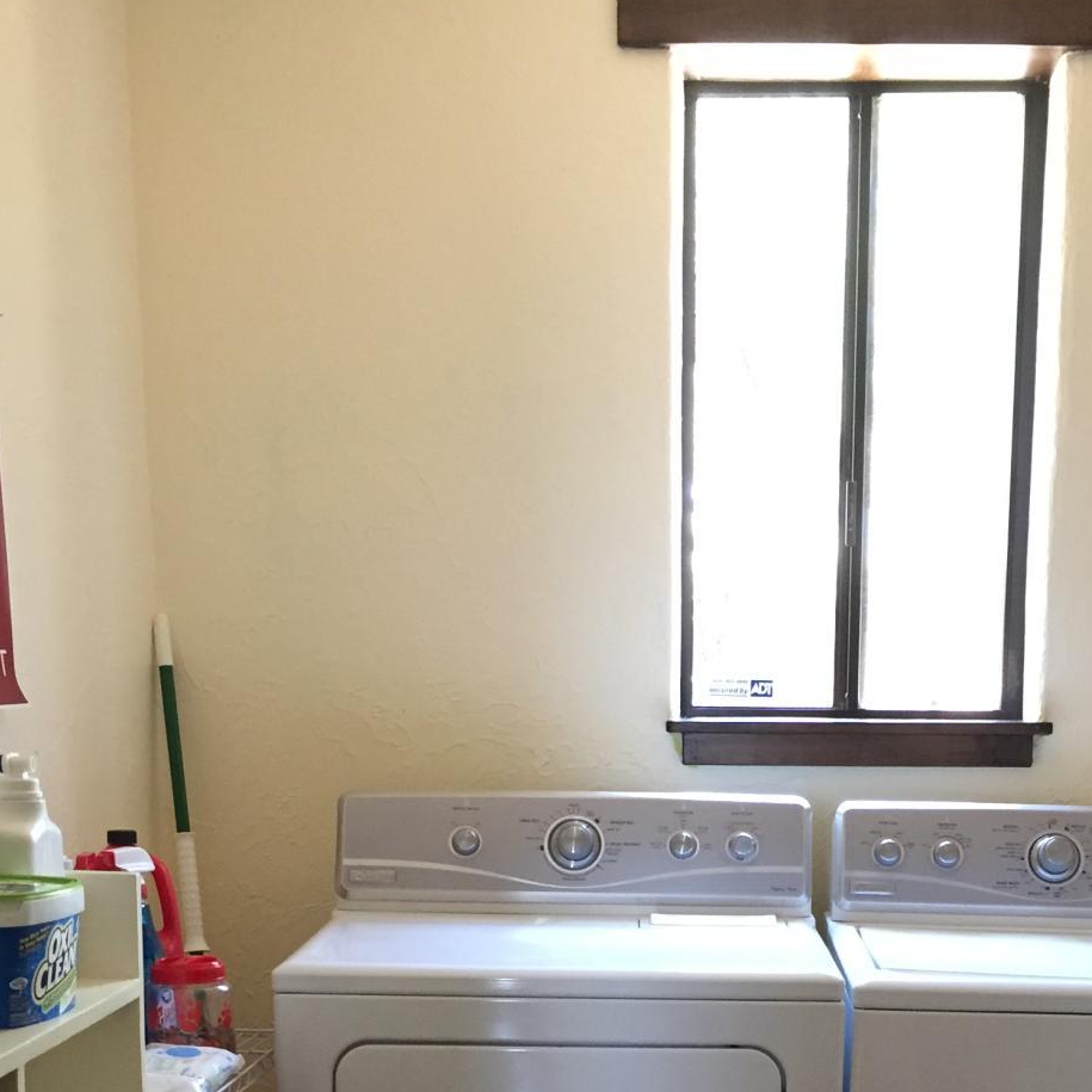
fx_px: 1999
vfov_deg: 28.7
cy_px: 1082
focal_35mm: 56
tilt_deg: -11.8
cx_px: 699
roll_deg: -0.9
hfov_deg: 30.4
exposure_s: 1/30
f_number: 2.2
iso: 125
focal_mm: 4.15
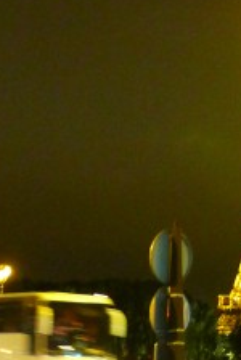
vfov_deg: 16.3
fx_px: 1251
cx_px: 283
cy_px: 80
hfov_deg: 10.8
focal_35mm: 125
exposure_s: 1/8
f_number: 2.3
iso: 800
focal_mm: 7.5
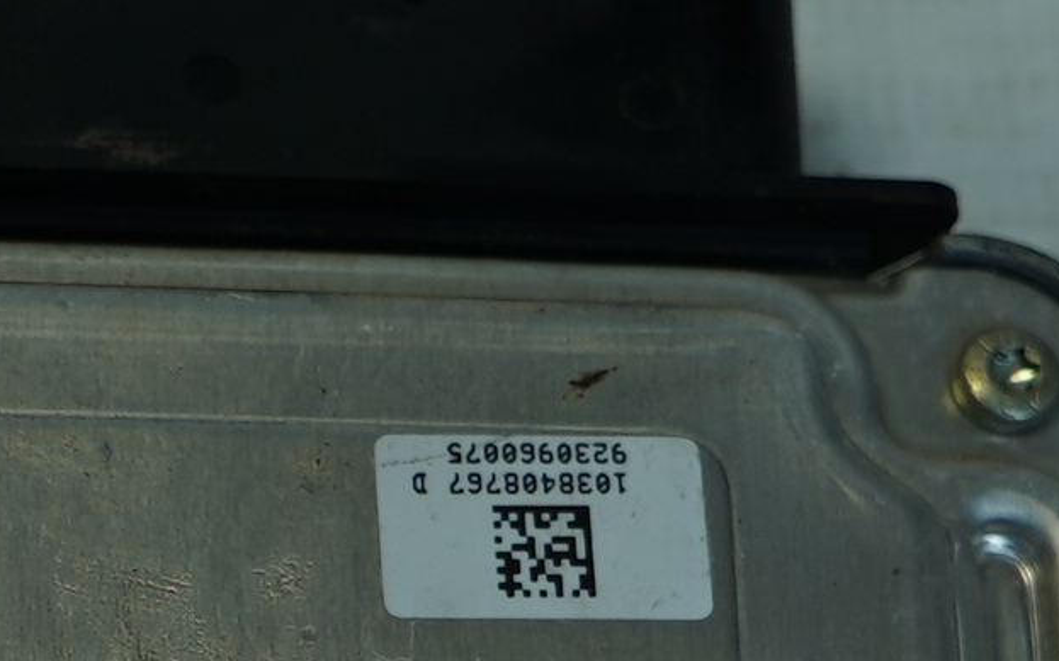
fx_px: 5251
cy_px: 1059
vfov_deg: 7.1
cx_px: -184
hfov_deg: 11.3
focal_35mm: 182
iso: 100
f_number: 4
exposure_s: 1/80
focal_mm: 25
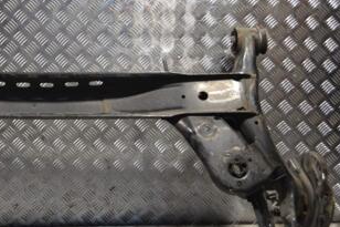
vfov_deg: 17.9
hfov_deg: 25.7
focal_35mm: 76
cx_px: 22
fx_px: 717
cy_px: 109
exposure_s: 1/100
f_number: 5
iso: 400
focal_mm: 26
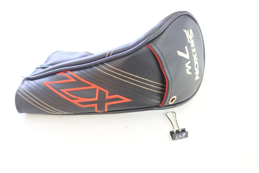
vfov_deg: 27.5
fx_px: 353
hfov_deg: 40.3
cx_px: 130
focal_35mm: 49
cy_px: 86
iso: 1000
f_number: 1.8
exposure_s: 1/125
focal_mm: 18.5
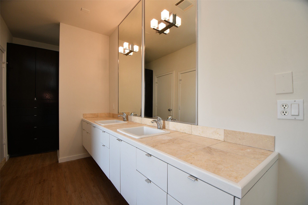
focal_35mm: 15
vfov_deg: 77.3
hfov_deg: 100.4
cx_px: 154
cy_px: 102
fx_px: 128
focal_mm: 10
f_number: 4
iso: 280
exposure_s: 1/60
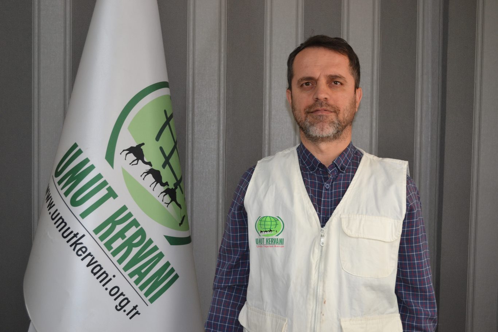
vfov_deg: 29.9
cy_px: 166
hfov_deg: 43.6
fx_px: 622
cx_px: 249
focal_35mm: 45
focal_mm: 30
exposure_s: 1/60
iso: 720
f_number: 4.5
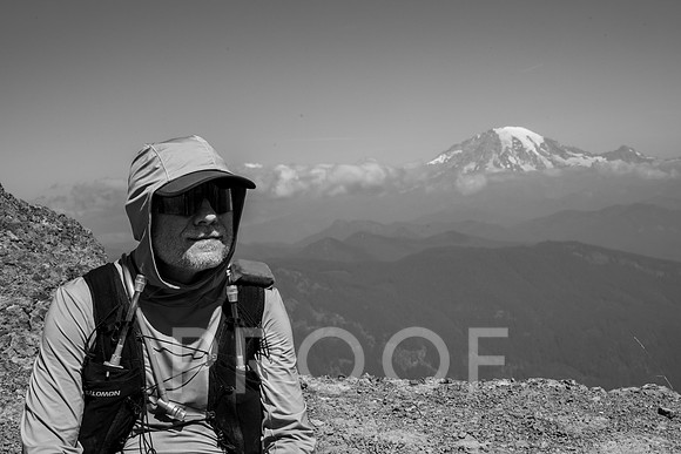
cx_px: 340
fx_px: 1097
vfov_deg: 23.4
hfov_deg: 34.5
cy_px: 227
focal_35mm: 58
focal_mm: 58
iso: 400
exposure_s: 1/250
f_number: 18
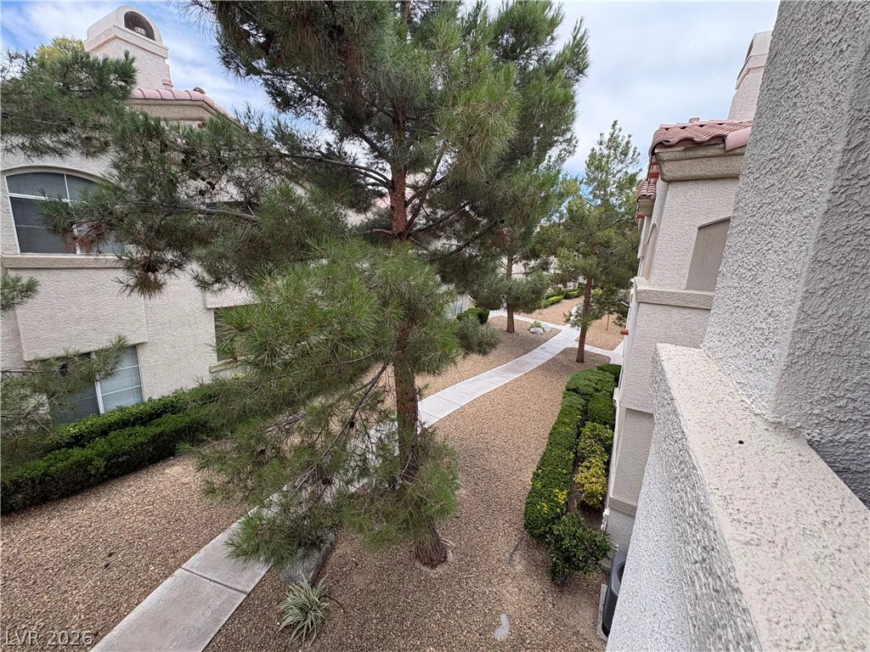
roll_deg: -3.5
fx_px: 352
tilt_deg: -11.7
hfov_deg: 102.1
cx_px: 435
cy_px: 326
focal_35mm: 14
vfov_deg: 85.7
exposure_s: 1/361
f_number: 2.2
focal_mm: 2.22
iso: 40
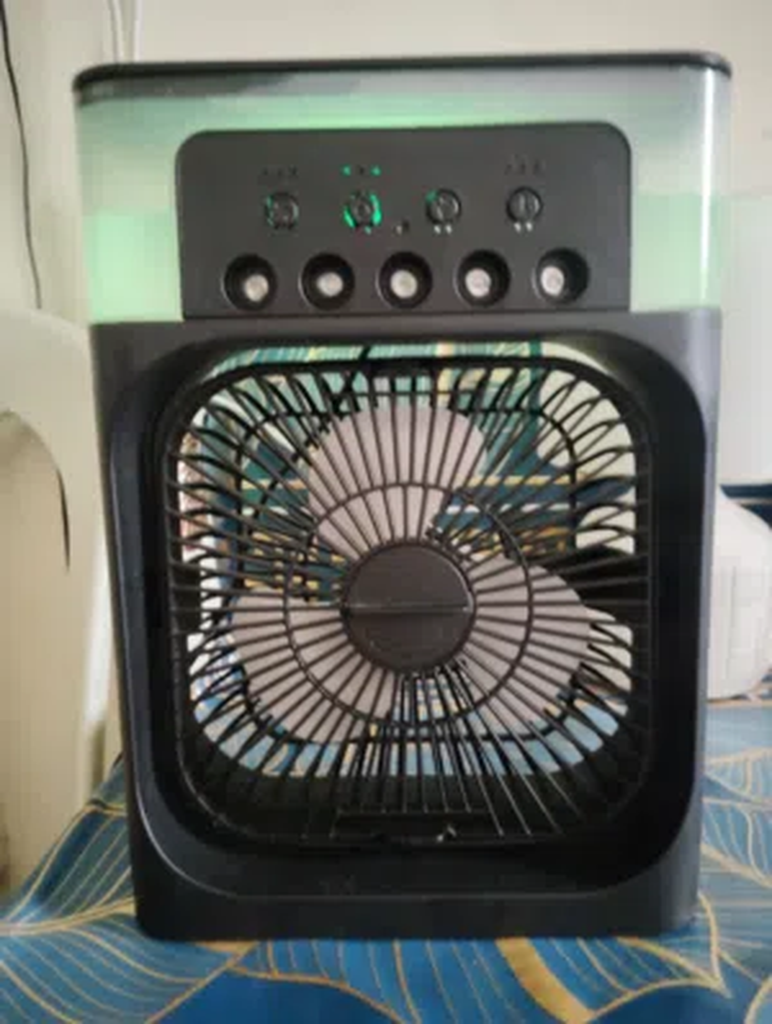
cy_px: 512
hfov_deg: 49.9
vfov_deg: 63.4
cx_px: 386
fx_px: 830
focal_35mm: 28
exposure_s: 1/16.7
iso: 2270
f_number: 1.8
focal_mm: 4.22
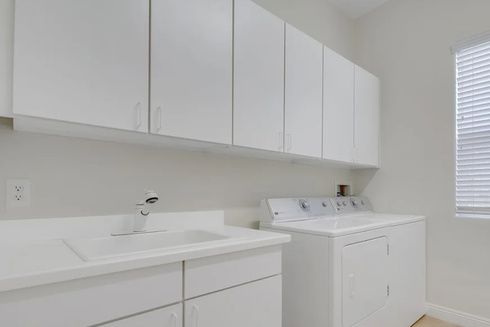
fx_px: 272
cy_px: 189
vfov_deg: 61.7
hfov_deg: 83.4
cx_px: 279
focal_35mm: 20
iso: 100
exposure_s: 1.3
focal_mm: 17
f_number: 7.1
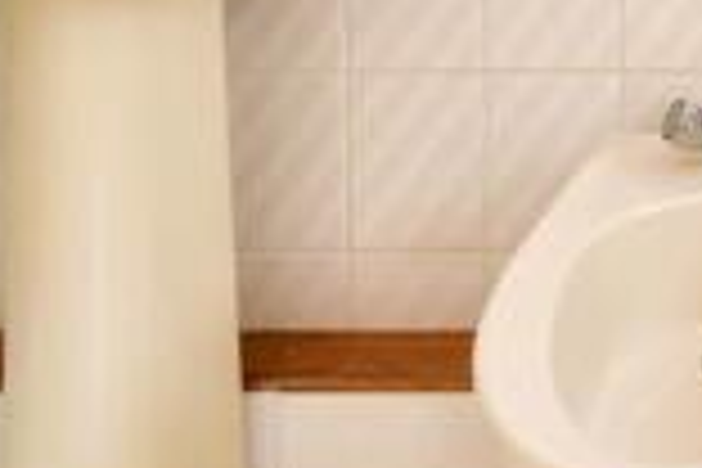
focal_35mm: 63
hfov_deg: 27.4
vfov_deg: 17.7
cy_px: -353
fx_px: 1228
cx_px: 878
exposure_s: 1/1.3
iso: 200
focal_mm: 10
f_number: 8
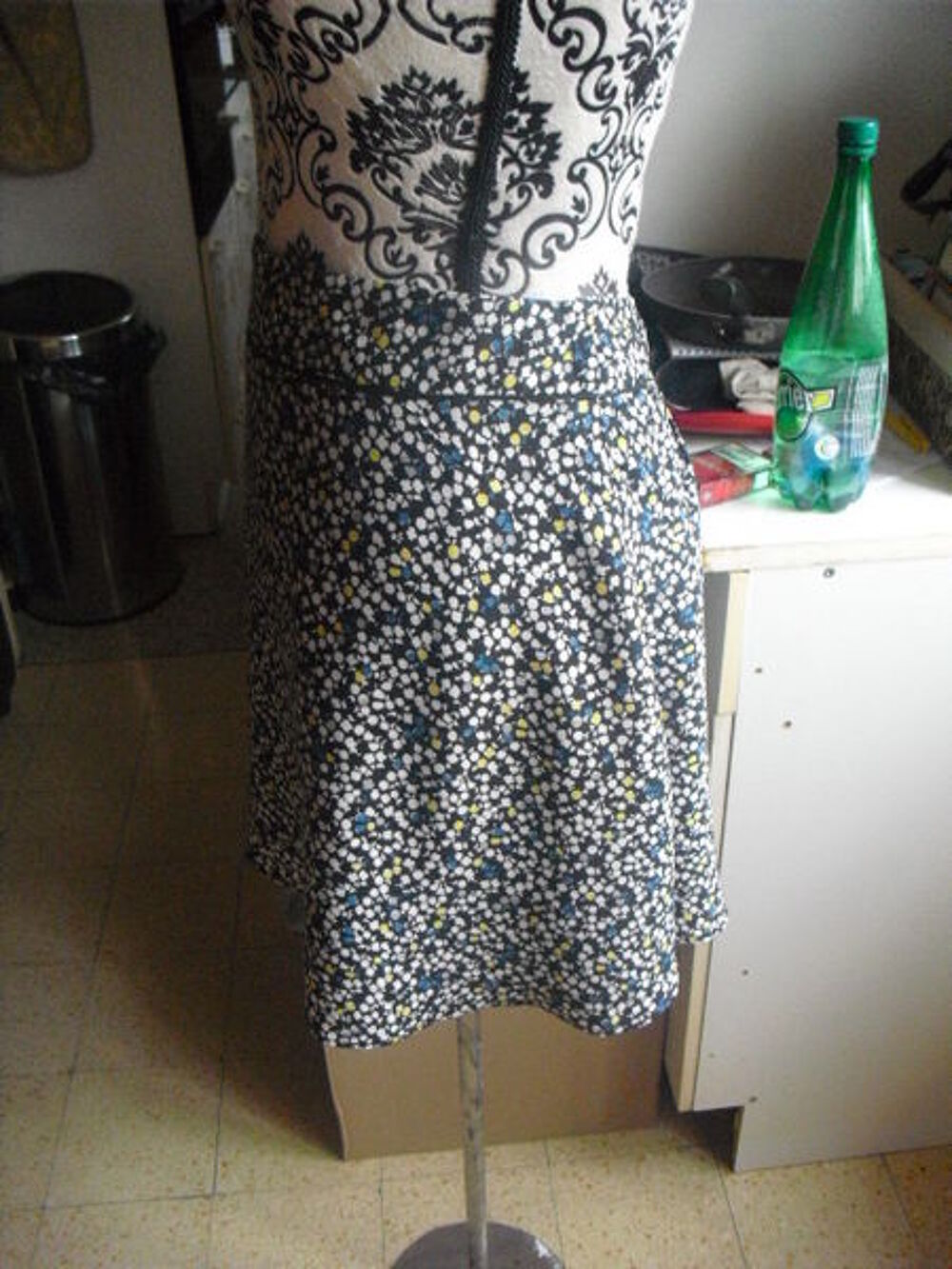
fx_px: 1320
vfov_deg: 51.4
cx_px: 476
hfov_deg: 39.7
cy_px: 634
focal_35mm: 36
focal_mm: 6.3
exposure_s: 1/80
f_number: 3.1
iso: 800
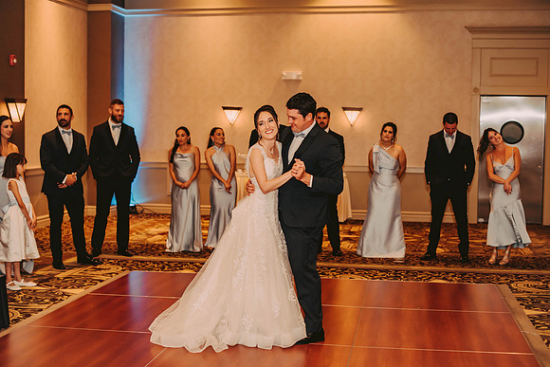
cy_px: 184
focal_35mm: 50
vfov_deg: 27.0
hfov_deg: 39.6
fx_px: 764
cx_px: 275
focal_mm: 50
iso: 800
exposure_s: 1/125
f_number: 2.5
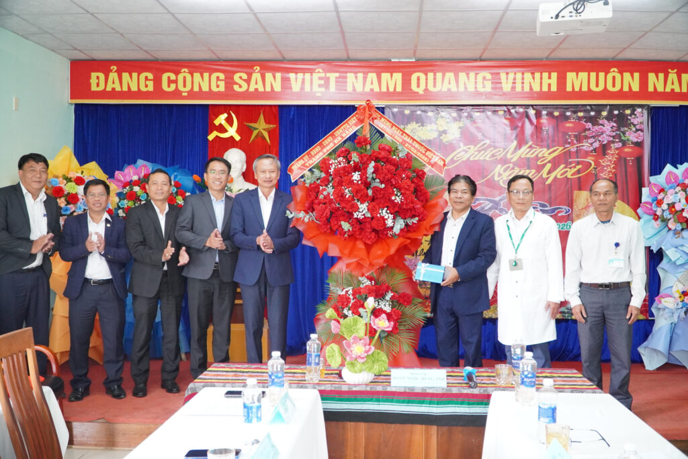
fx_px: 659
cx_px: 344
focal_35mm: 34
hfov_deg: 55.1
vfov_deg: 38.4
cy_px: 230
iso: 2500
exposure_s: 1/125
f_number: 4
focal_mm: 23
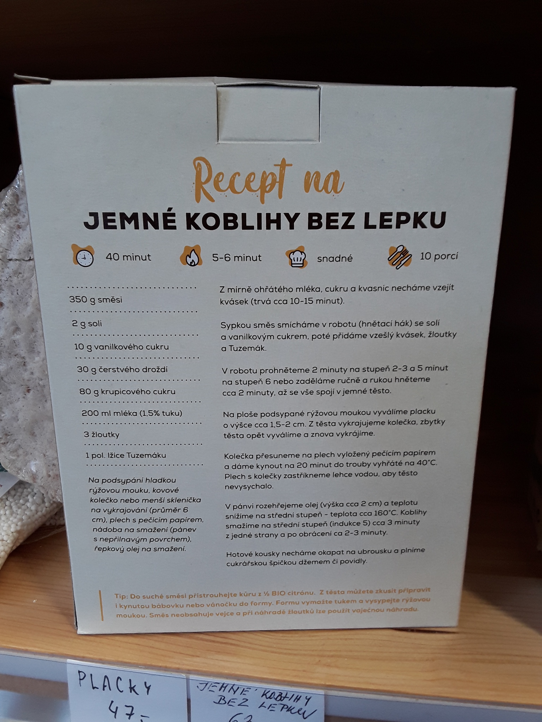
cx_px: 271
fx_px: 564
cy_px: 361
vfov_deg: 65.3
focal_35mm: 27
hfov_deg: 51.4
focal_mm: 2.91
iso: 50
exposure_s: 1/33
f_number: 1.9
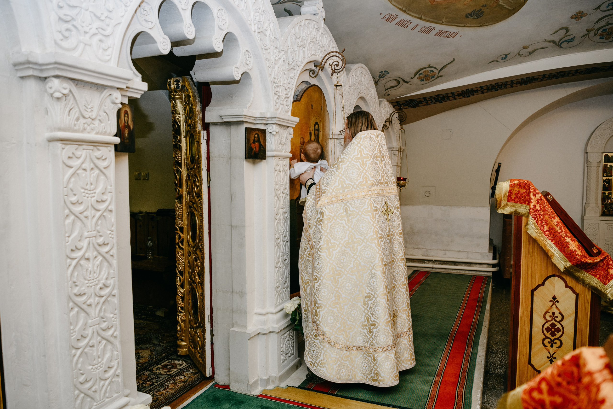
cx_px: 306
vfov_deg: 50.0
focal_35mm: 26
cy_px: 204
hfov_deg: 70.0
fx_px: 438
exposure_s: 1/160
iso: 500
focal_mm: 24
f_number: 3.5
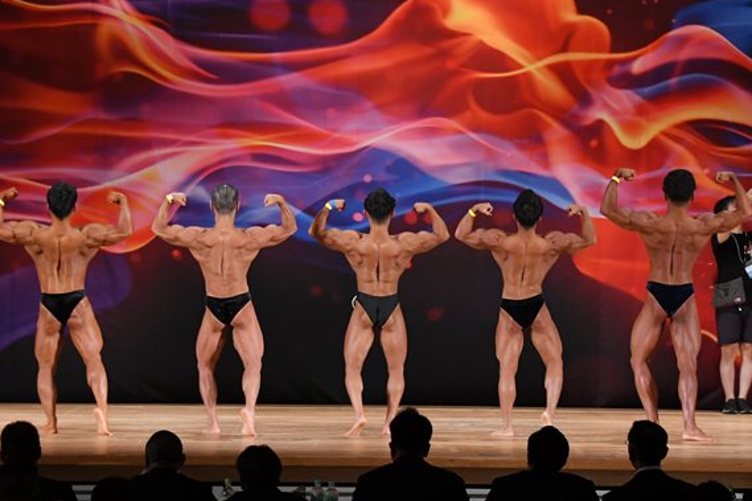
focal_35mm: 143
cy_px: 230
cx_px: 438
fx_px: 2986
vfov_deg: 9.6
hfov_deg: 14.3
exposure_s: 1/400
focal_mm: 70
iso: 3200
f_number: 5.6
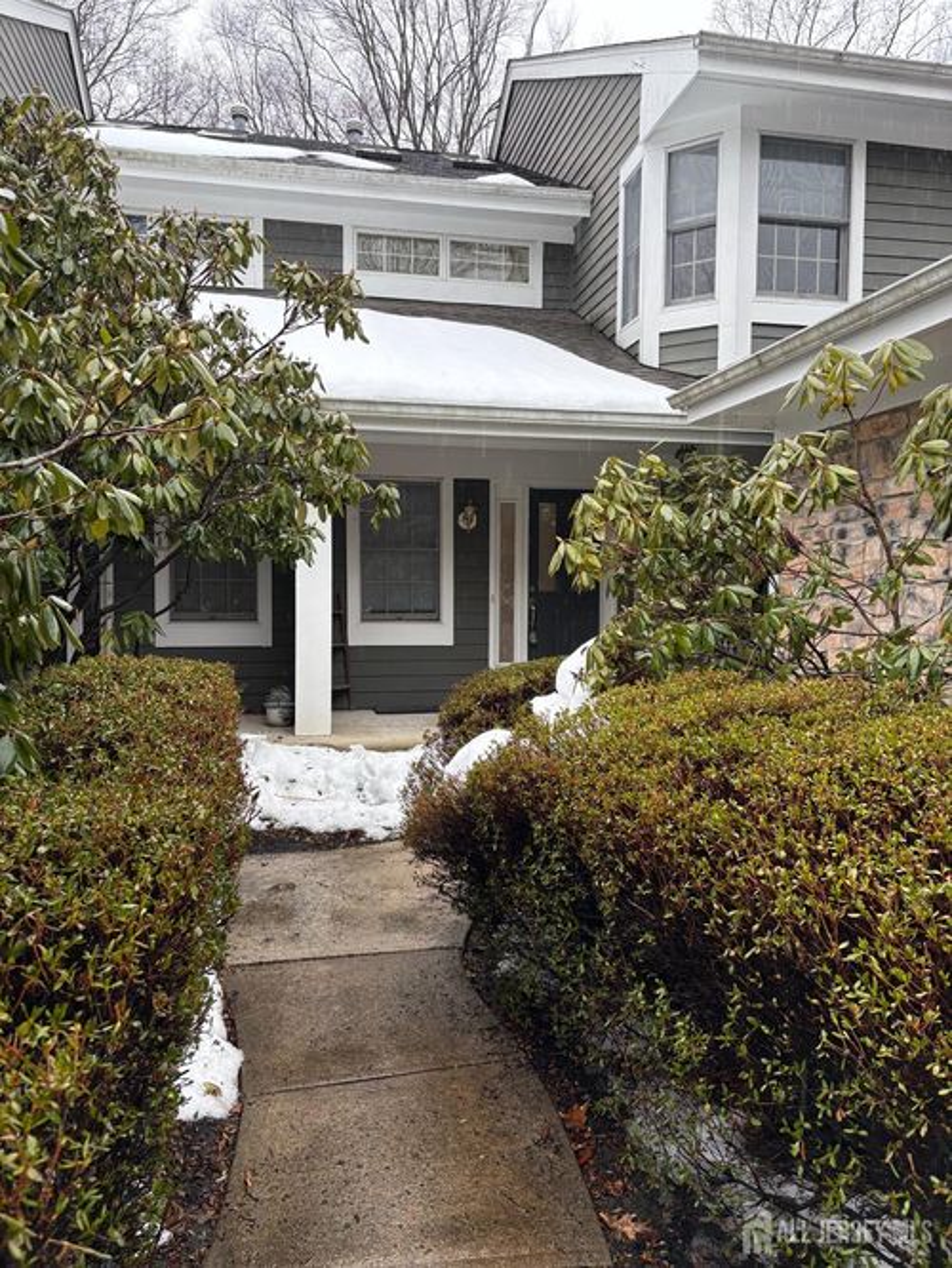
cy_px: 634
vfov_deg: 67.3
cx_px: 476
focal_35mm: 26
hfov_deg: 53.1
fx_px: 953
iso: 80
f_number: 1.6
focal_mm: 5.96
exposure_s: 1/201
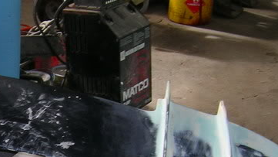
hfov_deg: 19.7
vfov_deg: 11.3
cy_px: 179
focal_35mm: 105
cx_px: -11
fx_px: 774
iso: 50
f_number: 2.9
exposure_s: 1/30
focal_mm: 5.7
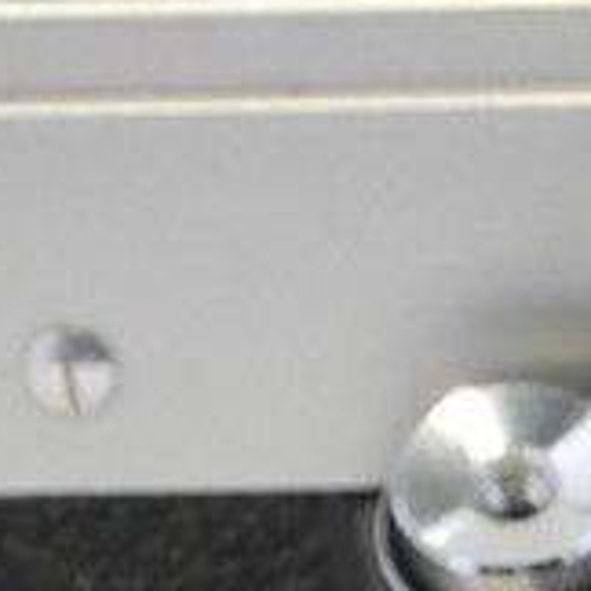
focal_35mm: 406
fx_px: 7842
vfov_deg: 4.3
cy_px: 715
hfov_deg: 4.2
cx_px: 1525
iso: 400
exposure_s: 1/10
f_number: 8
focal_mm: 31
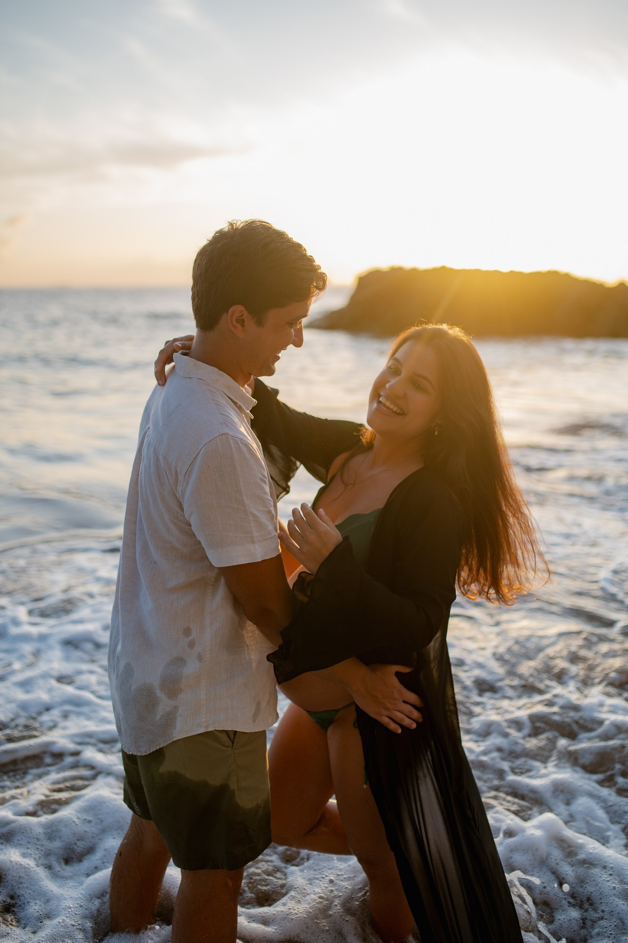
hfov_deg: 37.8
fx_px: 917
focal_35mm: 35
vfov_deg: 54.5
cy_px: 472
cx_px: 314
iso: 125
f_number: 2
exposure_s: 1/1250
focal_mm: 35
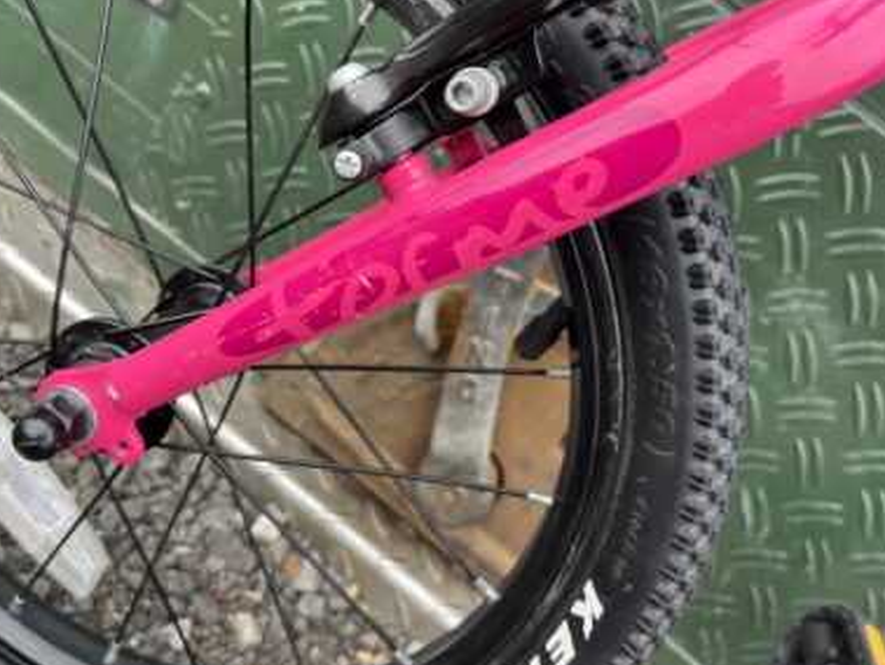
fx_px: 844
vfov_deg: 42.7
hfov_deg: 55.3
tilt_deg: -23.2
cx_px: 412
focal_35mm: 33
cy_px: 260
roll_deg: -37.3
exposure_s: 1/213
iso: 40
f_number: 1.6
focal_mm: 5.1
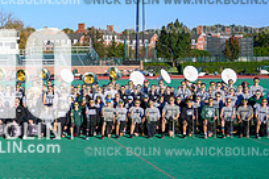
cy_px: 91
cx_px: -22
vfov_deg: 18.4
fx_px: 553
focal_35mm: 74
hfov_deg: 25.5
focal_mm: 26
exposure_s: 1/1600
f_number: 4
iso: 100
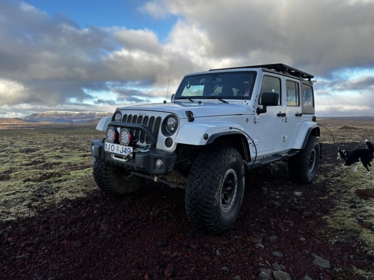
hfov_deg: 71.6
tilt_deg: -4.1
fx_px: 259
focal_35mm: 24
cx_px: 187
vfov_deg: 56.8
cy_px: 140
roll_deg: +0.3
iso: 80
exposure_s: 1/1009
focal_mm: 6.86
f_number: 1.78
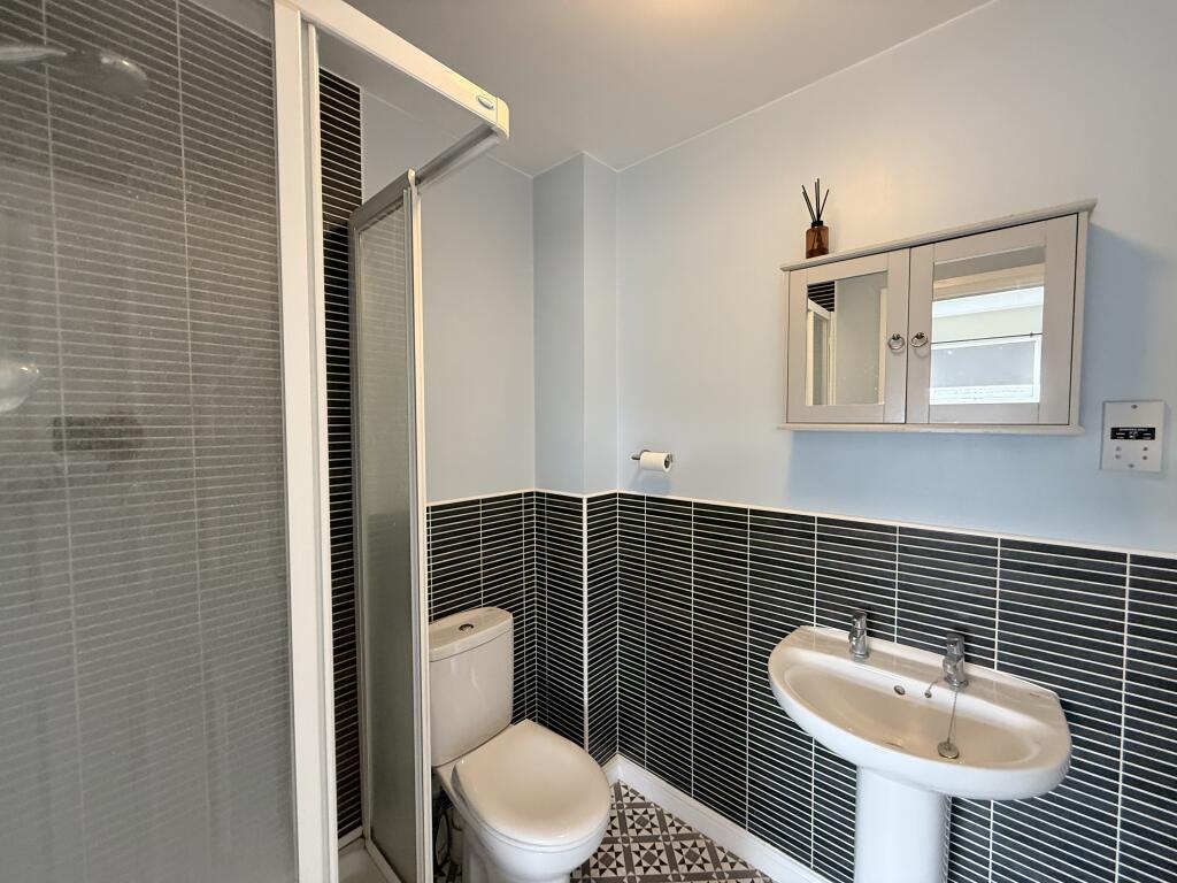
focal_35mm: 14
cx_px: 588
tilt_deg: -0.9
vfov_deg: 85.7
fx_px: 476
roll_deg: -0.8
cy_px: 442
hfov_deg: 102.1
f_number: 2.2
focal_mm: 2.22
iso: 400
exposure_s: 1/60
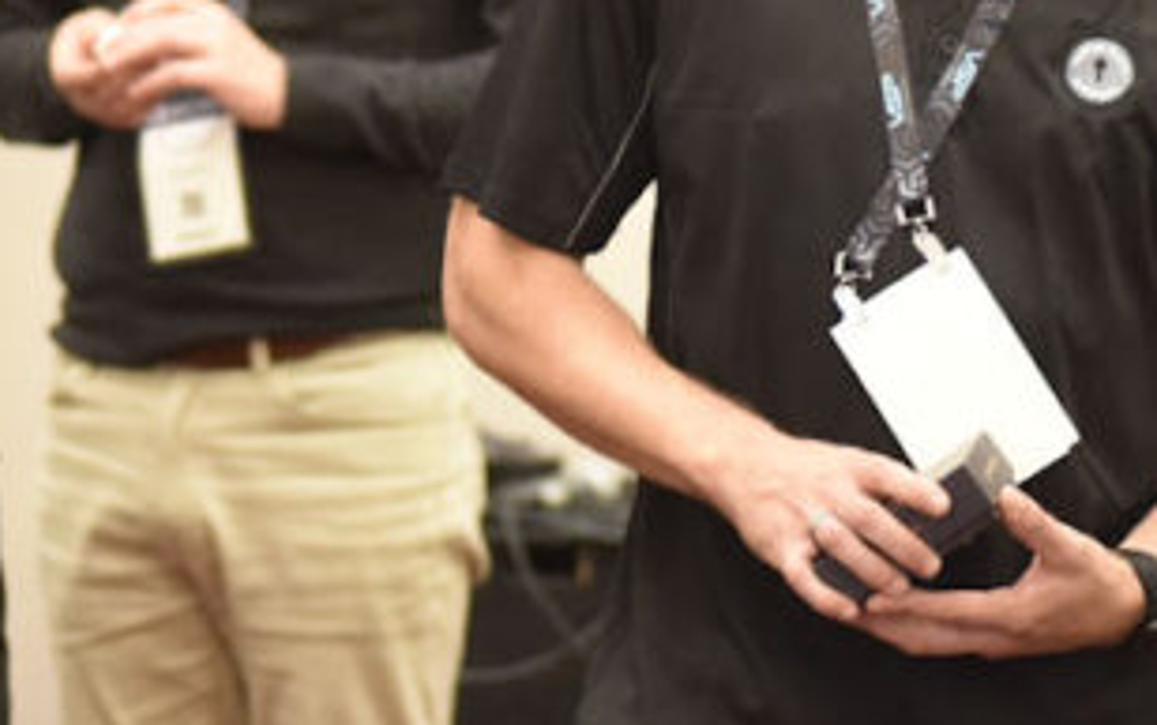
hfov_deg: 6.2
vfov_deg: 3.9
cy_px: 162
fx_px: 10697
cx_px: 597
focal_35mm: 339
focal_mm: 100
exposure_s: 1/125
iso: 5000
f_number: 2.8
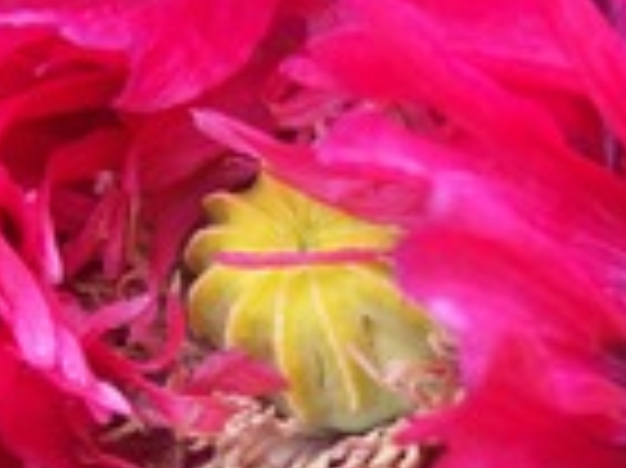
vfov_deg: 13.6
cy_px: 338
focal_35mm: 108
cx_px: 356
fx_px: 1951
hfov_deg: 18.2
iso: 80
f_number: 2.7
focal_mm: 5.6
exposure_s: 1/151
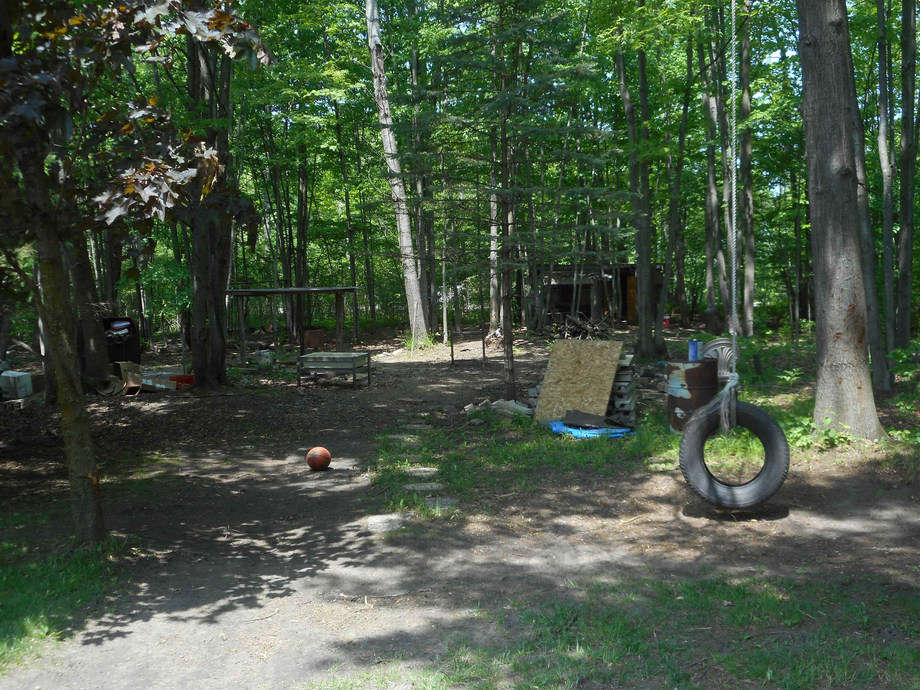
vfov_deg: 36.8
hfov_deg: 47.9
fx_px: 1037
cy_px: 345
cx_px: 460
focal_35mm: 39
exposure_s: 1/100
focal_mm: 6.9
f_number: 4.5
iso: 80
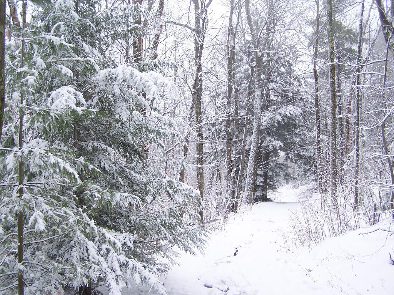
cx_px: 197
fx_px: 433
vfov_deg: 37.7
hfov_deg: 49.0
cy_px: 148
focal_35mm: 38
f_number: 2.8
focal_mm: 6.3
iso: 80
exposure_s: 1/80
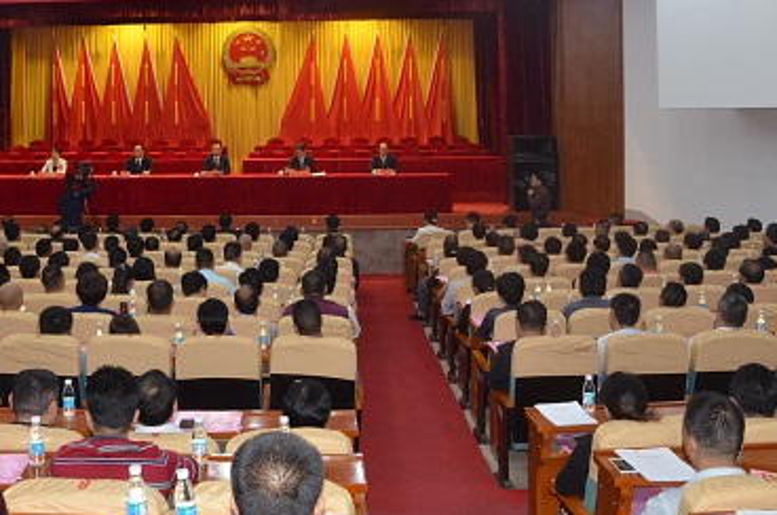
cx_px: 296
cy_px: 115
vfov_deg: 29.8
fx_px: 948
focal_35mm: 44
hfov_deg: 44.2
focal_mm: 18
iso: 1600
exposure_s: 1/60
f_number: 5.6
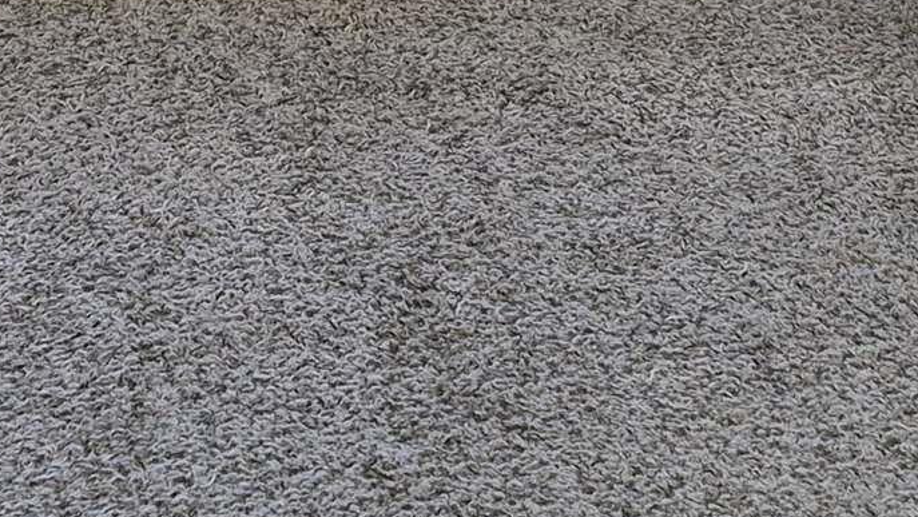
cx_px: 343
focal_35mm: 112
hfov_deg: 19.1
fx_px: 2727
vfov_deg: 9.3
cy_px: -874
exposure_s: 1/120
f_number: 1.8
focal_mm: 5.4
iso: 100
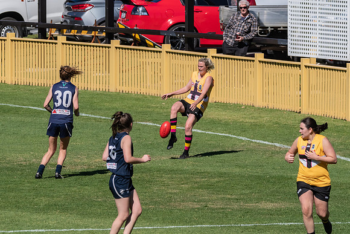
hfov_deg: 3.9
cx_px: 160
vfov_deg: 2.6
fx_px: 5170
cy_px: 96
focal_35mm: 532
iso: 800
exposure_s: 1/4000
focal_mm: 300
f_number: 10
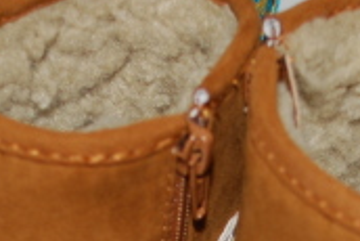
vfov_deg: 9.9
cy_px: 372
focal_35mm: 134
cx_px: 209
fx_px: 1341
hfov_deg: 15.3
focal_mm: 24
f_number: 4.2
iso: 200
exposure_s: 1/60
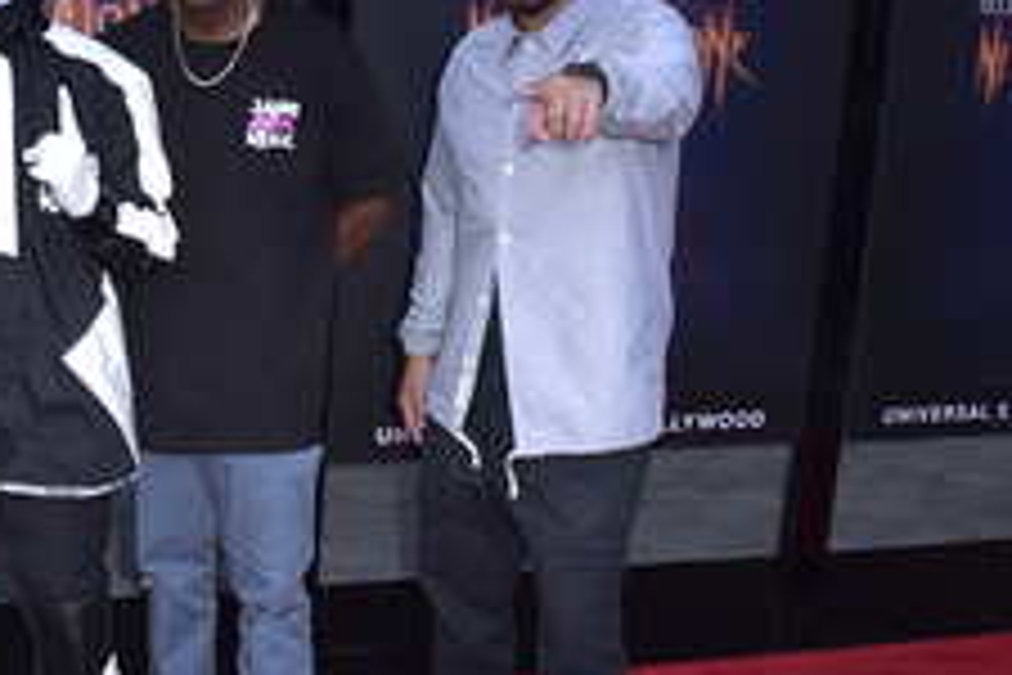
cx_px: 13
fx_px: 1574
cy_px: 382
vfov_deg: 24.2
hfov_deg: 32.9
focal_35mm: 56
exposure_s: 1/250
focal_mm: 28
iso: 1250
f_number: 7.1
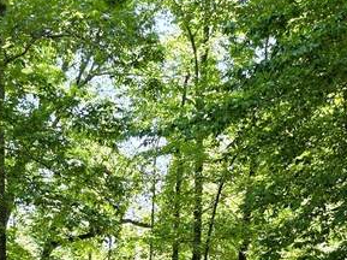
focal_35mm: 102
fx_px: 1021
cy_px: 329
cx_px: 177
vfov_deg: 14.0
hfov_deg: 19.3
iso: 50
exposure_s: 1/180
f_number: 1.7
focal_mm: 6.3
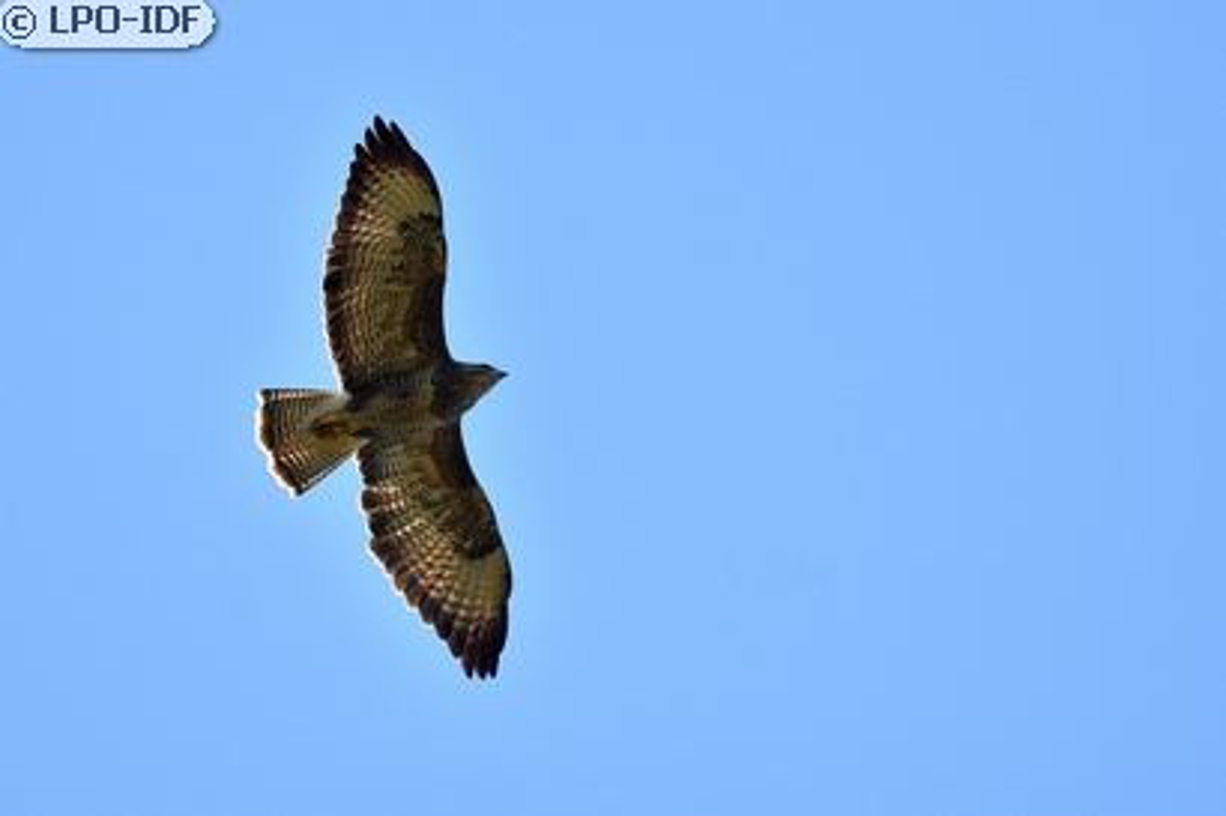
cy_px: 408
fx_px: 17871
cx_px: 613
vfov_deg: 2.6
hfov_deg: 3.9
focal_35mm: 525
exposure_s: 1/640
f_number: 6.3
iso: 180
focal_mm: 350
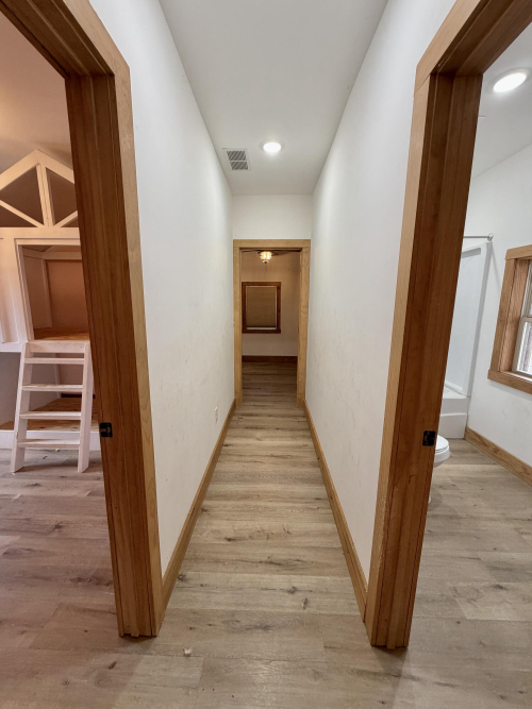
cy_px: 354
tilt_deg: -10.2
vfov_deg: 102.1
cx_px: 266
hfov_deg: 85.7
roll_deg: -0.4
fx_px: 287
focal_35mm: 14
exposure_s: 1/120
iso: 250
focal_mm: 2.22
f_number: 2.2
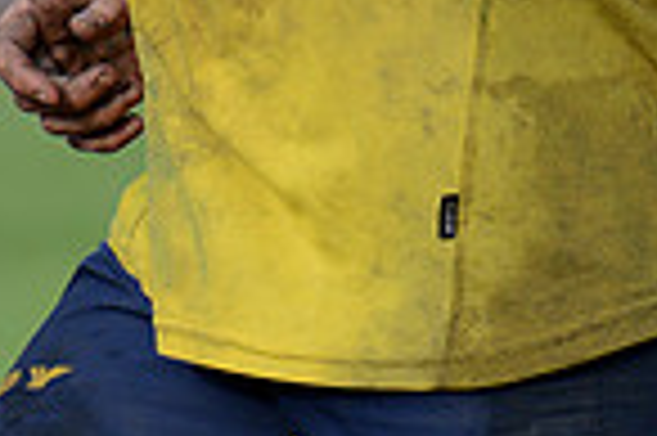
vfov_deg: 1.1
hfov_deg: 1.7
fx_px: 21784
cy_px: -402
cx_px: 252
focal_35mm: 1195
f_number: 5.6
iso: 1000
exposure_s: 1/800
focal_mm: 300
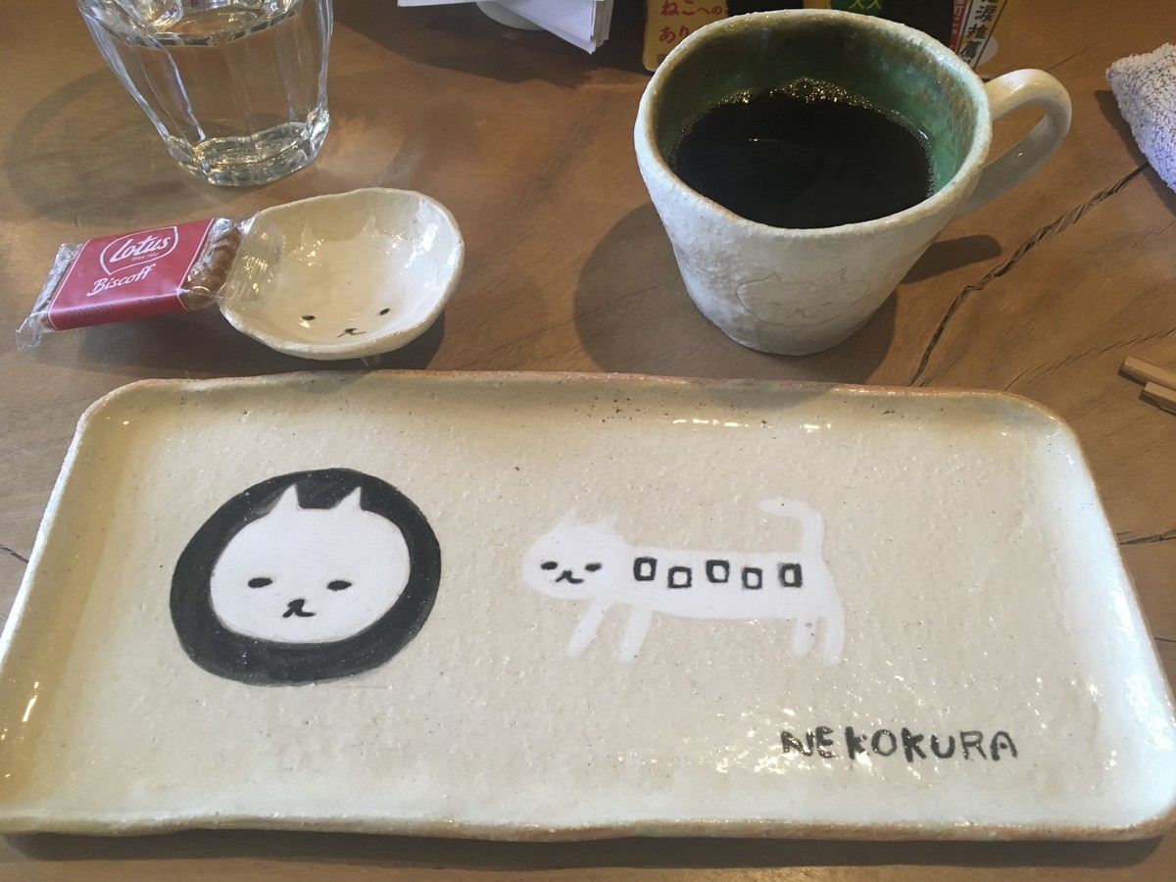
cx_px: 588
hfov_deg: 61.7
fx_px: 985
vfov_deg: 48.2
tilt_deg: -53.6
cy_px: 441
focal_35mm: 29
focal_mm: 4.15
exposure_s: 1/30
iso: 125
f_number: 2.2
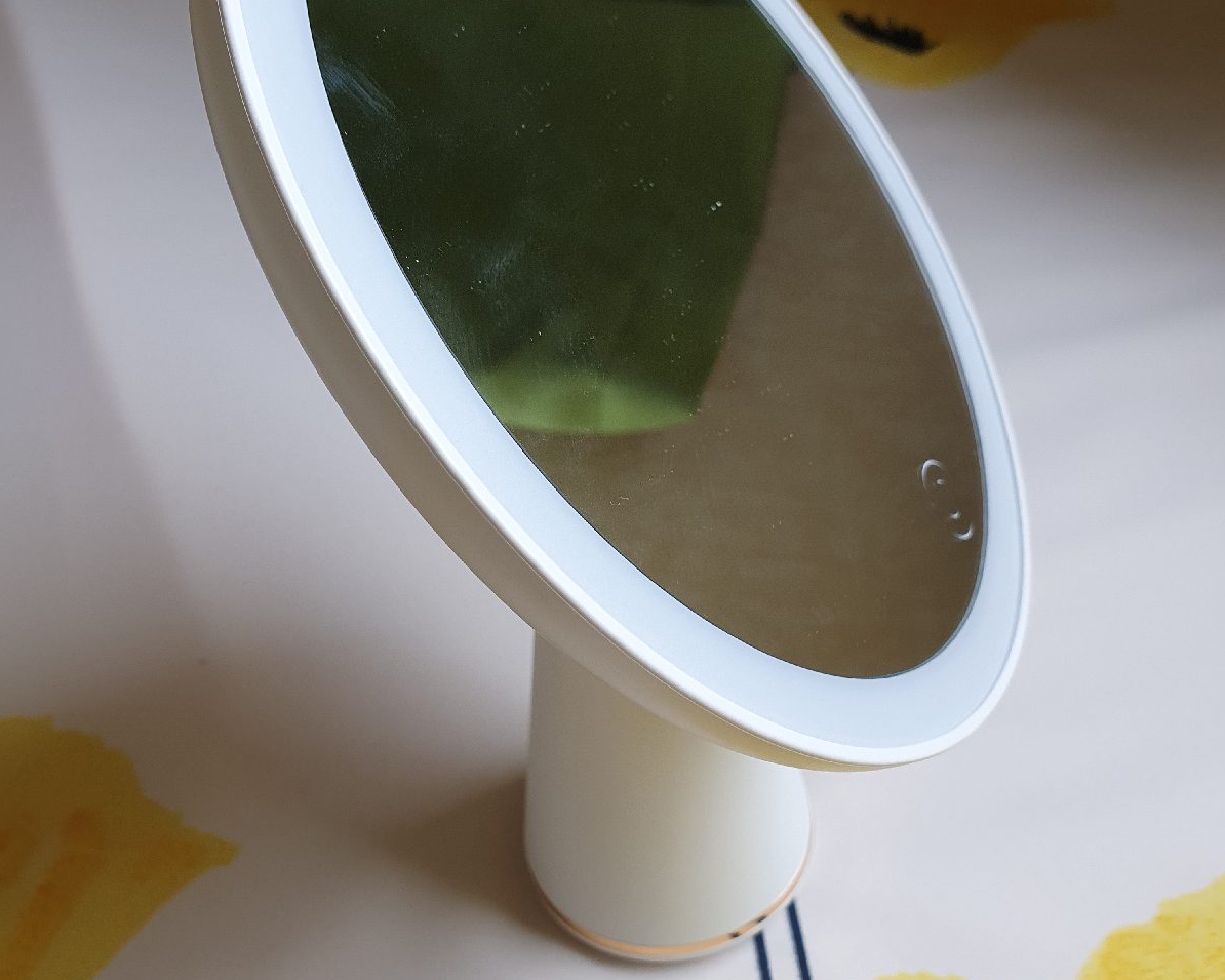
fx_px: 1233
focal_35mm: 34
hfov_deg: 52.8
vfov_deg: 43.3
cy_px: 467
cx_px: 611
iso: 50
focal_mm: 4.32
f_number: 2.4
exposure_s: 1/137
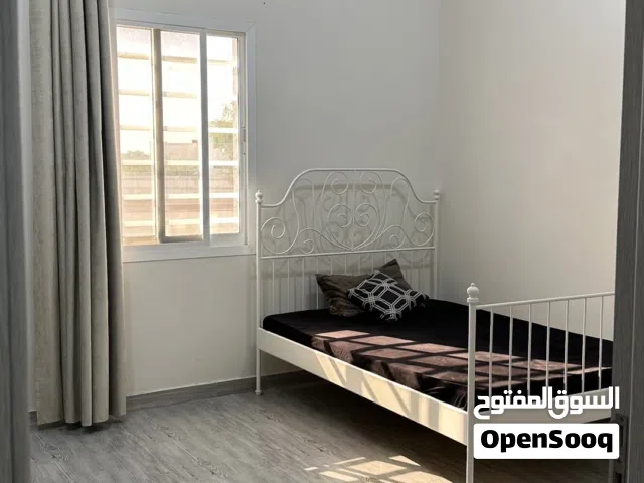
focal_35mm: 24
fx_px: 446
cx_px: 322
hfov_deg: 71.6
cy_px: 242
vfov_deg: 56.8
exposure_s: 1/193
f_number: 1.78
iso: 80
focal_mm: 6.86
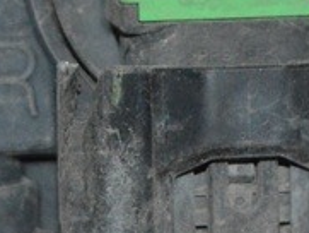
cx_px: 213
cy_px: 61
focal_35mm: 448
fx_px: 3999
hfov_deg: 4.4
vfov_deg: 3.3
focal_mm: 55
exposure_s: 1/60
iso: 3200
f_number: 5.6
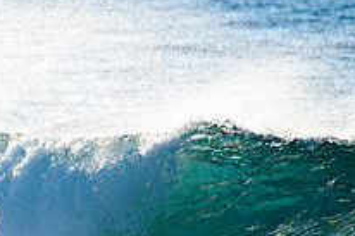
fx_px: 13873
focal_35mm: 1408
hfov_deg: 1.5
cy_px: 268
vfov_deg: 1.0
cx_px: -7
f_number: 5.6
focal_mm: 500
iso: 110
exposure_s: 1/2000
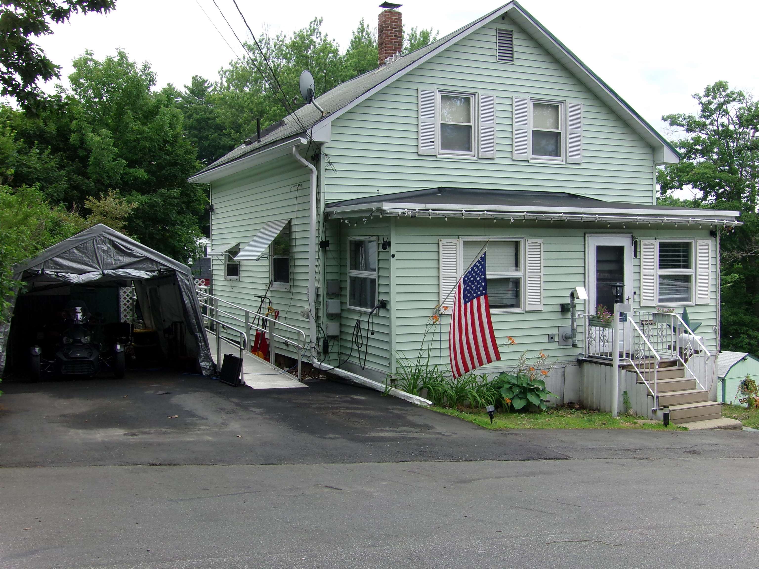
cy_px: 284
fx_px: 899
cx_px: 380
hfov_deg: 45.8
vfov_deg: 35.1
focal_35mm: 41
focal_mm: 7.2
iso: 100
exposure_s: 1/105
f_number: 8.46
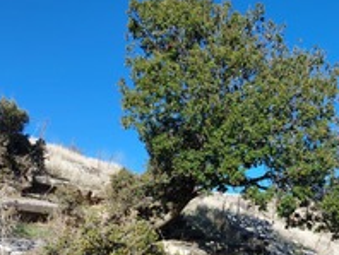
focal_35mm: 45
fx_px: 441
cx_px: 222
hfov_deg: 41.6
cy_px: 202
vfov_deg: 31.5
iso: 25
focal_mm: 5.23
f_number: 1.8
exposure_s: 1/774
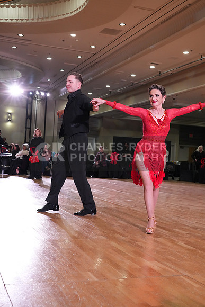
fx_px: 367
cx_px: 102
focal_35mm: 43
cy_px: 154
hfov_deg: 31.2
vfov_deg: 45.4
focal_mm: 43
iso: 5000
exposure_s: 1/320
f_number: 5.6
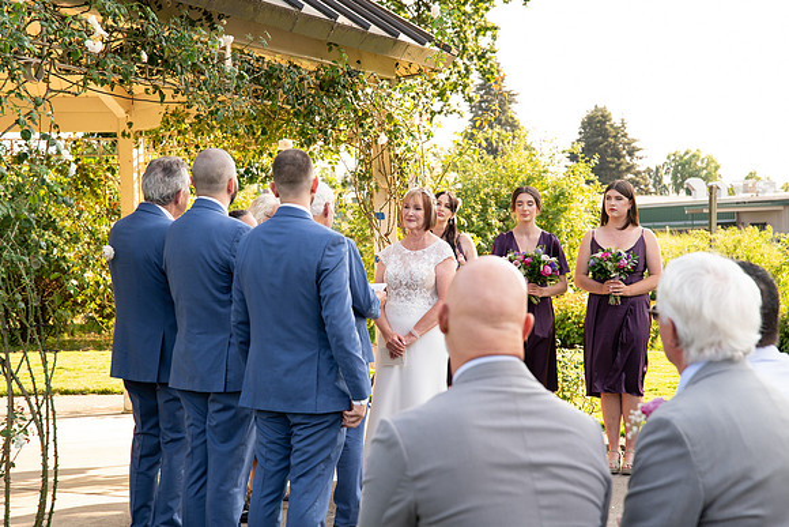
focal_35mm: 70
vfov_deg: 19.5
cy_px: 264
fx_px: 1534
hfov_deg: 28.8
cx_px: 394
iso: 640
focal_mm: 70
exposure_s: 1/400
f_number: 5.6
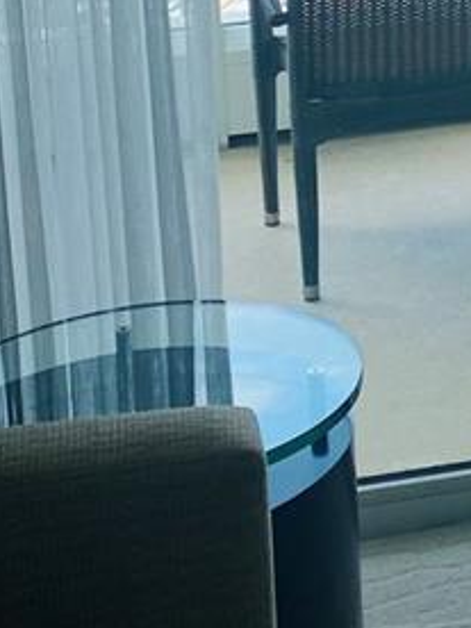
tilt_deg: -9.8
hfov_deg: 12.0
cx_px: 865
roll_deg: +1.0
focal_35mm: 113
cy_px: -173
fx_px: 2050
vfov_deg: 16.5
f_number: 1.8
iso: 32
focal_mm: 4.25
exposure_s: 1/673
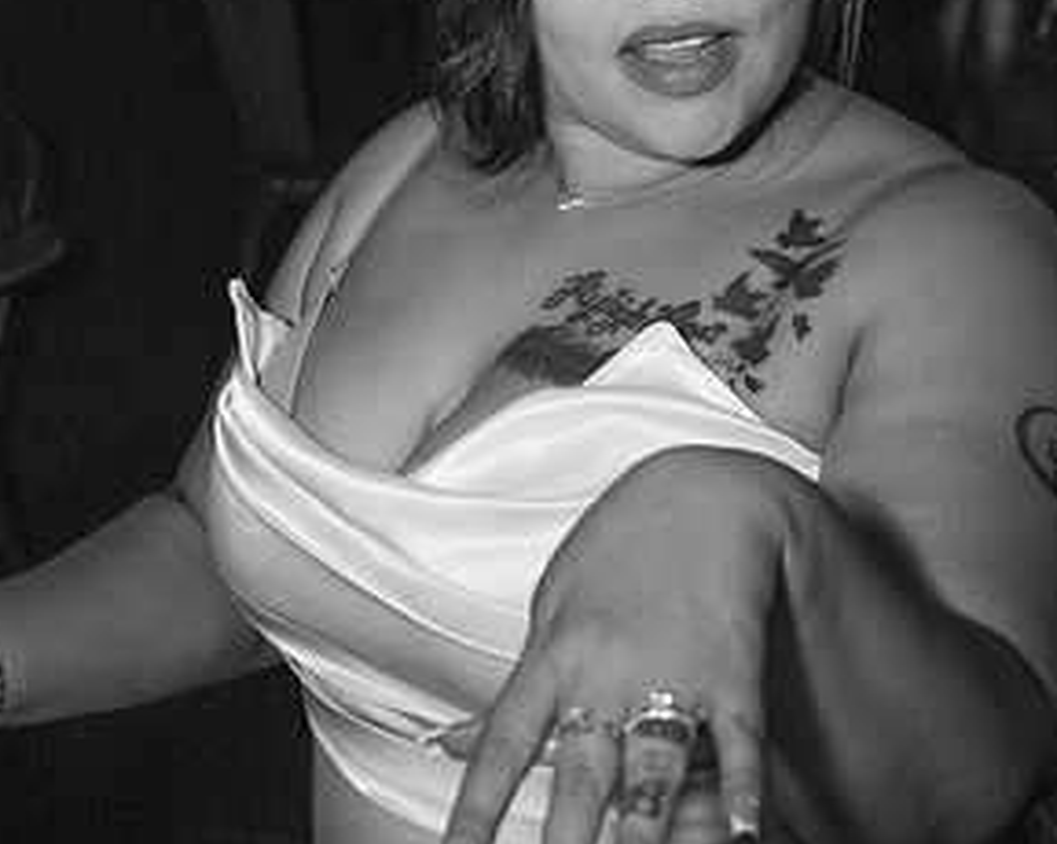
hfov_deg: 20.4
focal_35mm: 94
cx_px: 517
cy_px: 389
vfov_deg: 16.3
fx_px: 2939
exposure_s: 1/200
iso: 3200
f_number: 8
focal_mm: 64
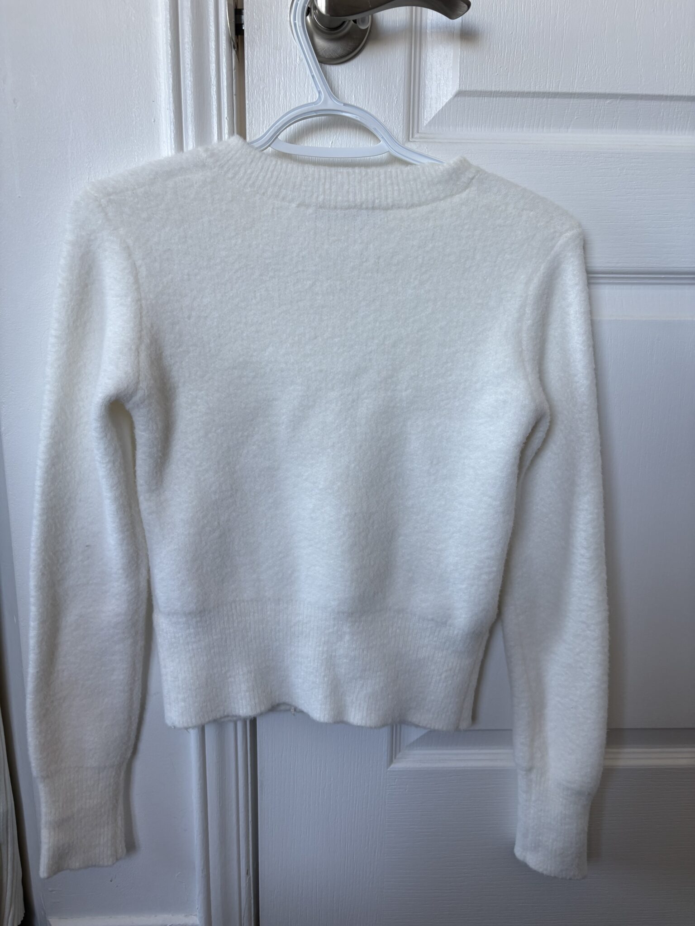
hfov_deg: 53.1
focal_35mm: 26
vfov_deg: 67.3
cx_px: 348
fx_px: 696
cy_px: 463
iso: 64
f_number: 1.6
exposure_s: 1/122
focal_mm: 5.96
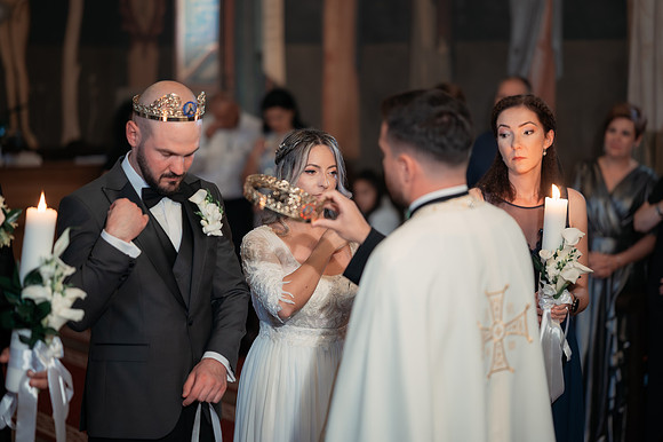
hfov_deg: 23.9
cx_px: 332
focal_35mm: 85
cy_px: 221
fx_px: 1564
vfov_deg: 16.1
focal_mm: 85
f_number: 1.8
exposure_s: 1/200
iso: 1600
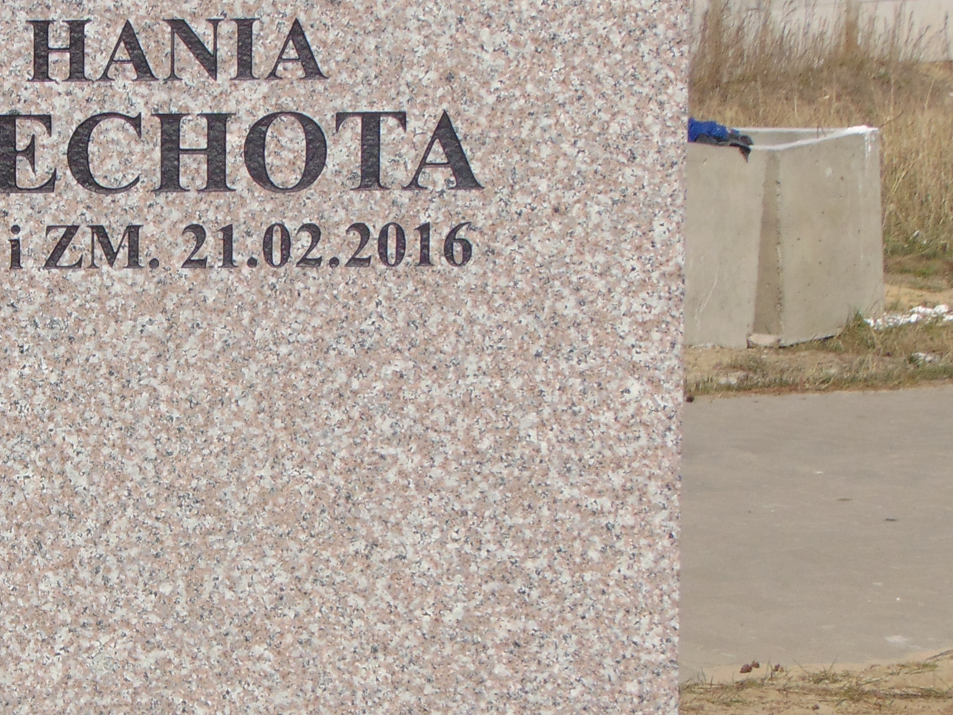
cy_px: 470
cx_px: -72
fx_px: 4570
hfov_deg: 11.7
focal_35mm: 166
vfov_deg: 8.9
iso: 80
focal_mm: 12.8
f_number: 9.6
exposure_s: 1/250
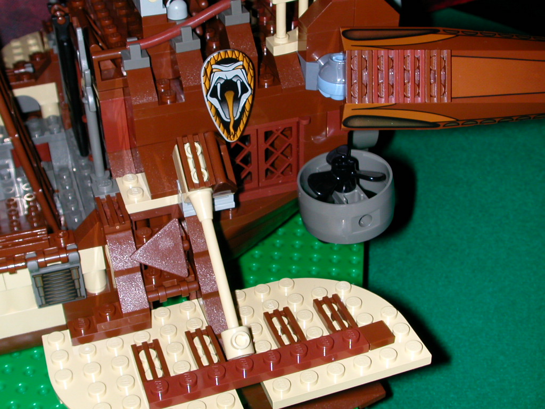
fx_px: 850
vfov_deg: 27.0
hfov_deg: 35.5
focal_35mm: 54
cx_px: 272
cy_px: 204
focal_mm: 8.2
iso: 100
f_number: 5.4
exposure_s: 1/59.9
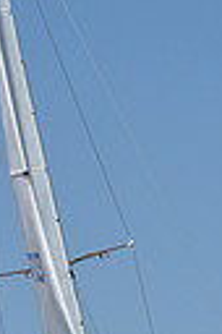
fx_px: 2940
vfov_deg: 6.5
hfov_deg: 4.3
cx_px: 140
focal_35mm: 317
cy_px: 295
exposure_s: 1/1600
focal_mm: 70
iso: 250
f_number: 7.1
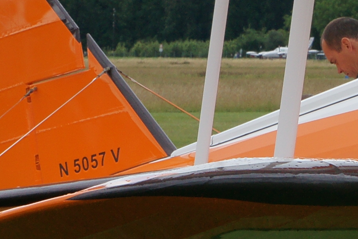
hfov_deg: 5.0
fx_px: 4037
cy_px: -22
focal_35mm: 406
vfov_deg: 3.4
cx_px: 741
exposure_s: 1/200
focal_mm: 60
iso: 200
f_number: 11
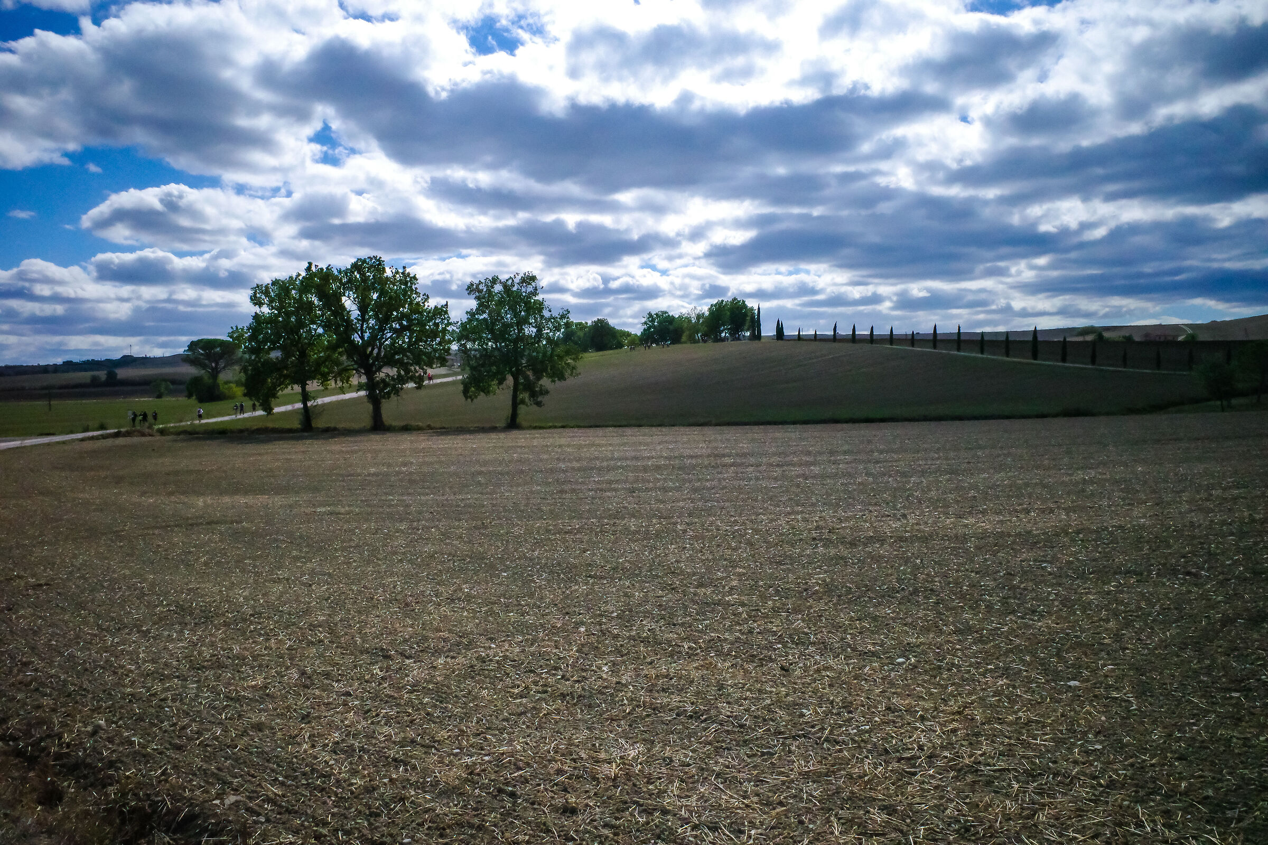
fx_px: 986
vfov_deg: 46.4
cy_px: 422
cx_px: 634
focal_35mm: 28
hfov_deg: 65.5
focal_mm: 18.3
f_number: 16
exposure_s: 1/4000
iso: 4000
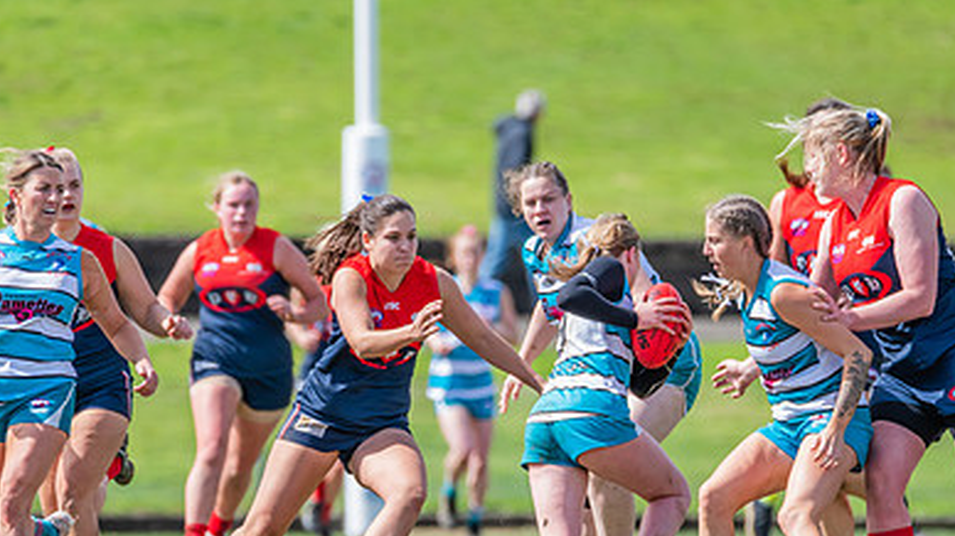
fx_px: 19822
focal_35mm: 783
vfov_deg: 1.6
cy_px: 442
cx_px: 615
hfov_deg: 2.8
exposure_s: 1/1600
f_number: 7.1
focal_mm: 500
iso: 800
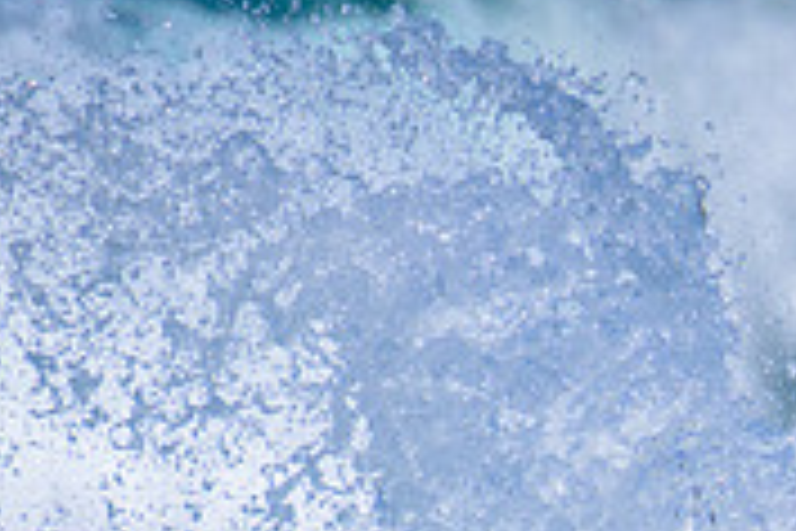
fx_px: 61928
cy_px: 742
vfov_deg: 0.5
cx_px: 1144
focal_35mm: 2801
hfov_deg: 0.7
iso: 640
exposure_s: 1/2000
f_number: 11
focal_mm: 800
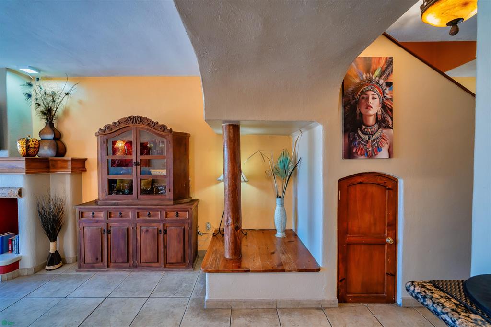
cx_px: 246
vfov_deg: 81.2
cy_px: 164
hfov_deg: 104.3
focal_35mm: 14
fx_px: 191
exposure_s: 1/45
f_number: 4.5
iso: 800
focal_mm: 14
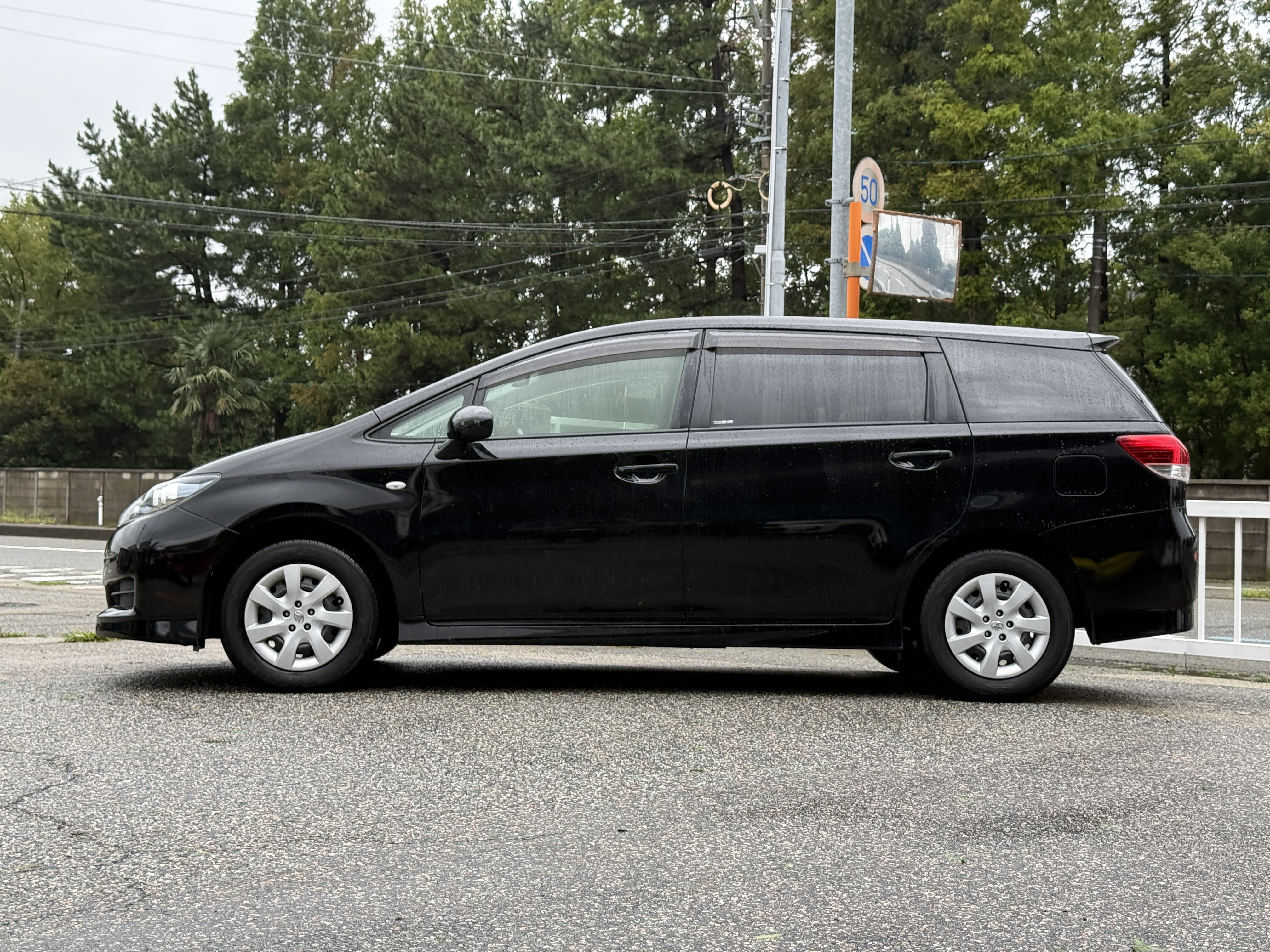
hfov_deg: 39.7
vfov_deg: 30.3
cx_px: 635
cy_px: 476
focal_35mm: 48
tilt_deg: +1.0
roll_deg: -1.4
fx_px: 1761
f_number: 1.78
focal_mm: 6.76
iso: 100
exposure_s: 1/236
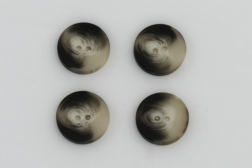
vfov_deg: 16.6
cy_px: 84
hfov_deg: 24.6
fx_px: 577
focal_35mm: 82
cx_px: 126
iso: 200
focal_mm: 55
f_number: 9
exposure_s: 1/500
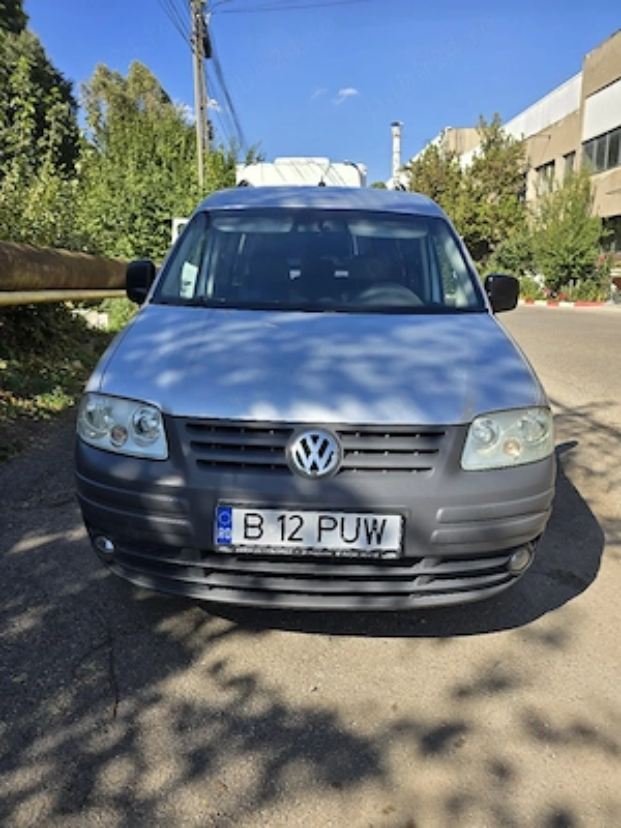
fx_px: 550
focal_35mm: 23
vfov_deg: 73.9
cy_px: 414
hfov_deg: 58.9
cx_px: 310
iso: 12
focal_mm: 6.3
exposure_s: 1/500
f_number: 1.7
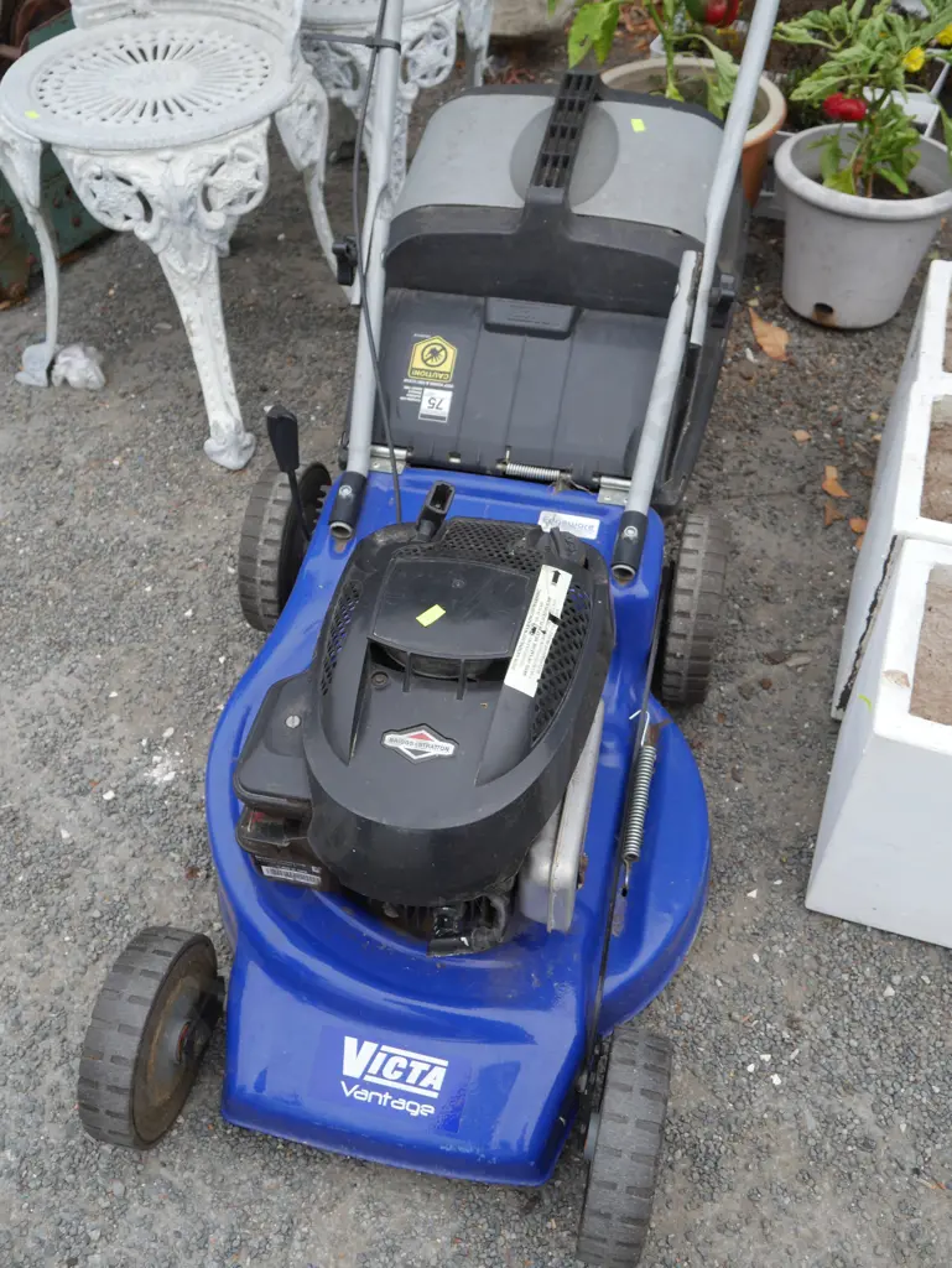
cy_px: 634
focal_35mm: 32
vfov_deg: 56.8
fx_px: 1172
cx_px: 476
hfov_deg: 44.2
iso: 200
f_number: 4.5
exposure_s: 1/160
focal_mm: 16
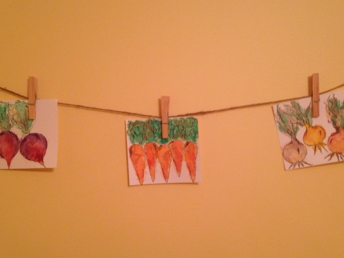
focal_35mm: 40
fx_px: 398
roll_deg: -0.6
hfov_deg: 46.8
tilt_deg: -4.6
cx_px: 176
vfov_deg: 35.9
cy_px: 142
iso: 100
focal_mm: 4.12
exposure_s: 1/20
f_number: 2.4
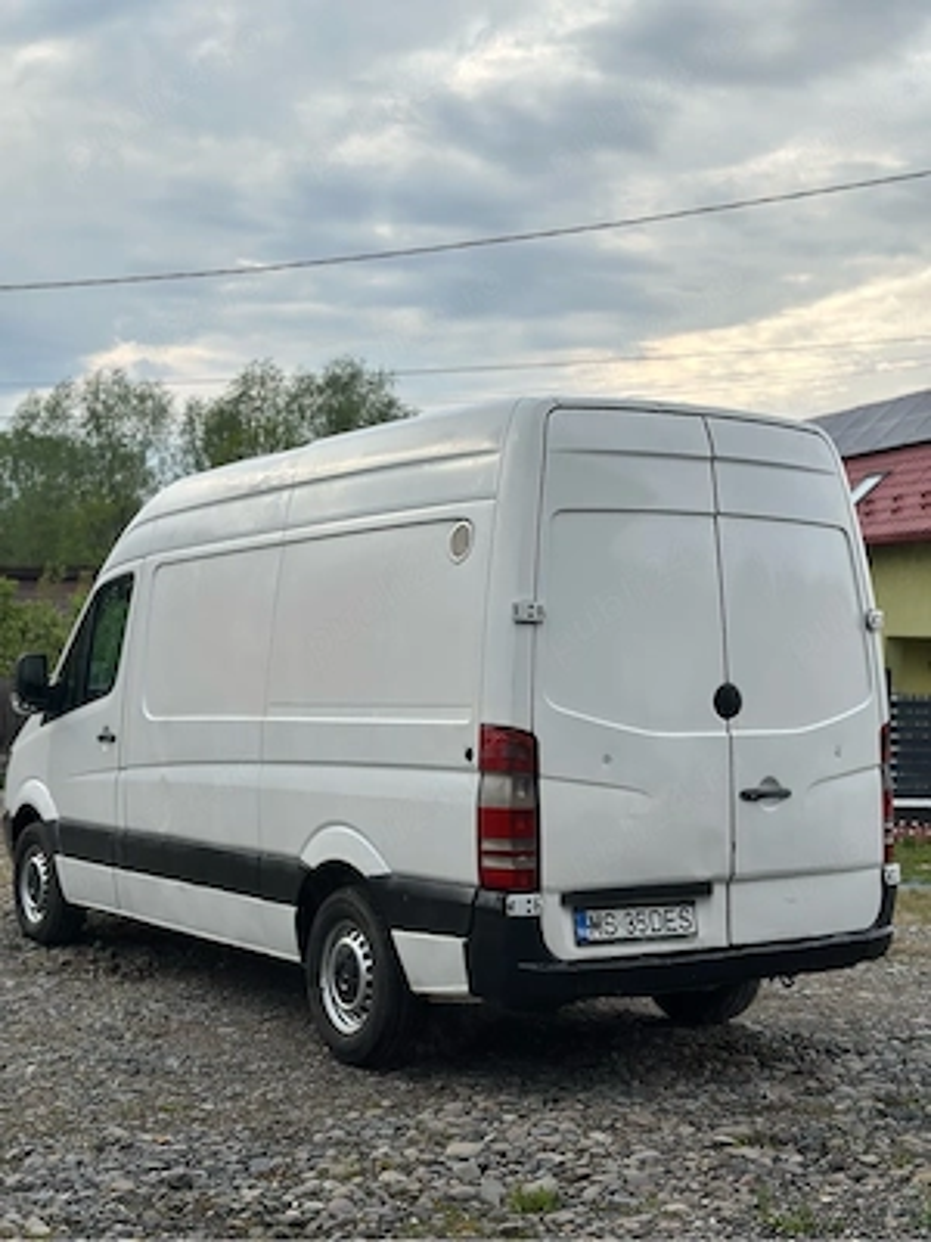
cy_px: 621
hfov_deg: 30.3
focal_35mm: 48
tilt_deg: +0.9
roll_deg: -1.2
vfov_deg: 39.7
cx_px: 466
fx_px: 1721
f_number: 1.78
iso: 80
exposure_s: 1/971
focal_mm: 6.86
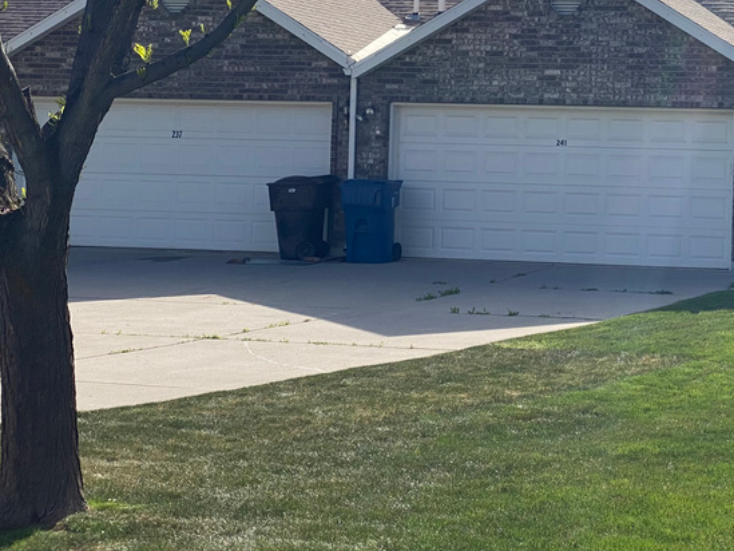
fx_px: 2057
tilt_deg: +3.6
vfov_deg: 15.1
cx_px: 679
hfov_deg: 19.8
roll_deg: -1.5
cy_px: 53
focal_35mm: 97
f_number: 2
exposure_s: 1/1776
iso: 20
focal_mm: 6
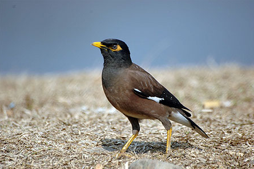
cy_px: 85
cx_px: 127
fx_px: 3208
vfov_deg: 3.0
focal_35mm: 455
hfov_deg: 4.5
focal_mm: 300
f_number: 5.6
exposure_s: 1/800
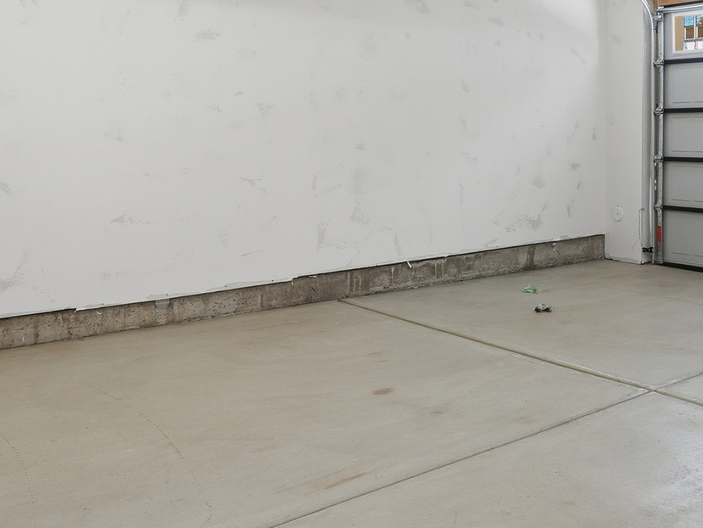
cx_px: 676
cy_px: 137
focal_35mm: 38
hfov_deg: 43.2
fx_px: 772
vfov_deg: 36.9
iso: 250
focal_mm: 16
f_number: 10
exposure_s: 1/160
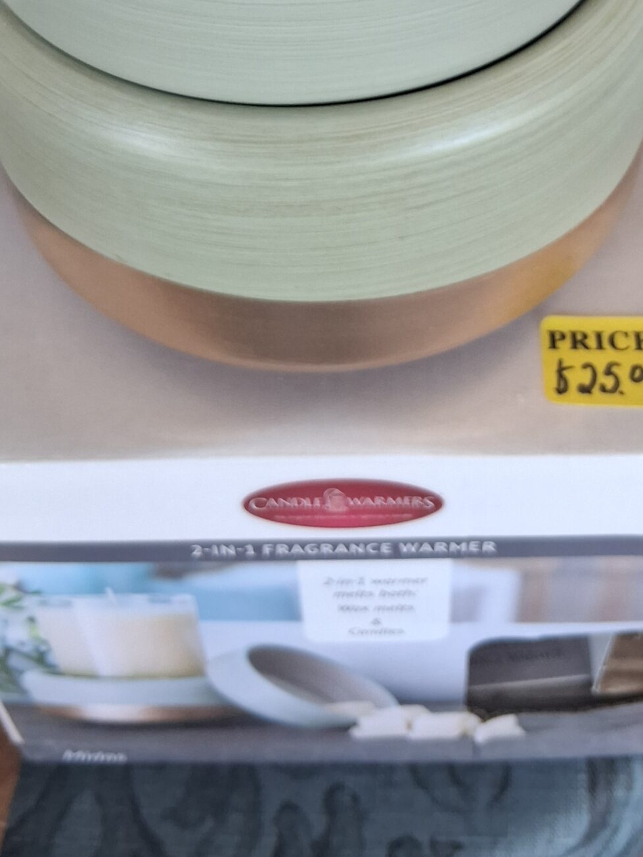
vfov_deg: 34.9
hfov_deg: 28.5
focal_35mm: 51
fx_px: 1263
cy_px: 53
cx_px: 368
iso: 160
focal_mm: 3.98
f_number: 1.8
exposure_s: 1/100
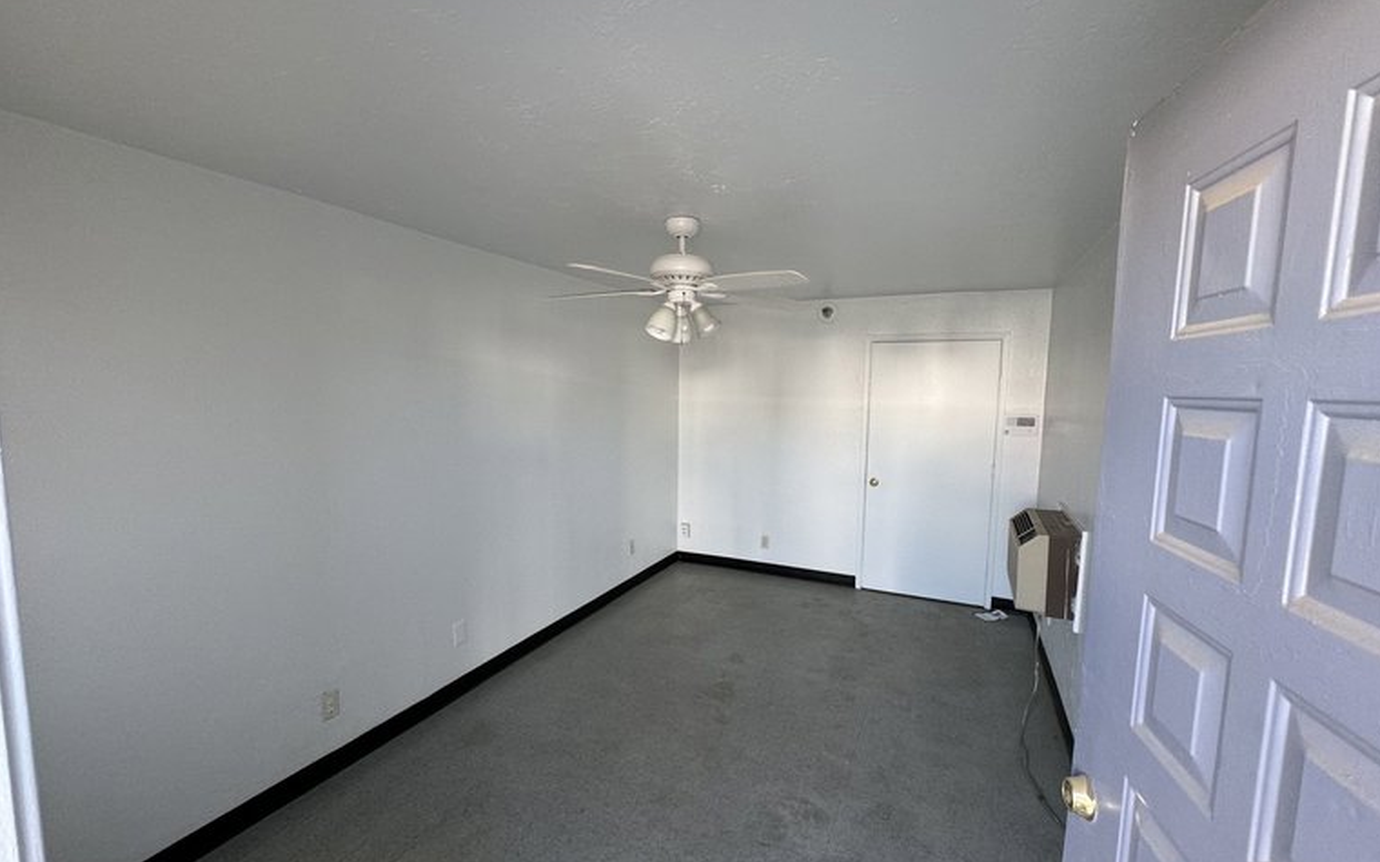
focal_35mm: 15
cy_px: 445
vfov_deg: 74.8
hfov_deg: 101.5
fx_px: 564
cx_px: 694
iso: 160
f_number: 2.2
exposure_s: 1/99
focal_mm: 2.22
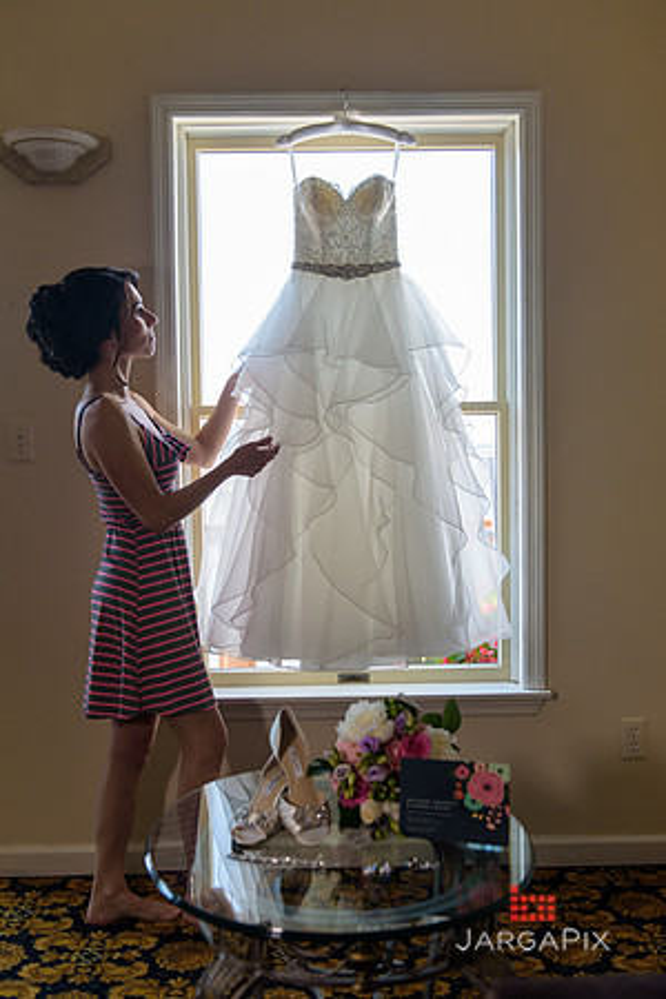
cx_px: 333
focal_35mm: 38
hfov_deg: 35.1
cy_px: 500
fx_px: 1054
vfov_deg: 50.7
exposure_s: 1/250
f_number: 3.2
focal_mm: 38
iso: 400
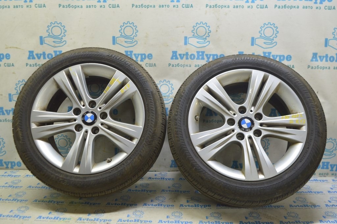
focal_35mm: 34
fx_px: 323
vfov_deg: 38.3
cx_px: 168
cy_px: 112
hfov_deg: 55.1
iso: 400
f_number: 5.6
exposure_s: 1/20
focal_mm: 23
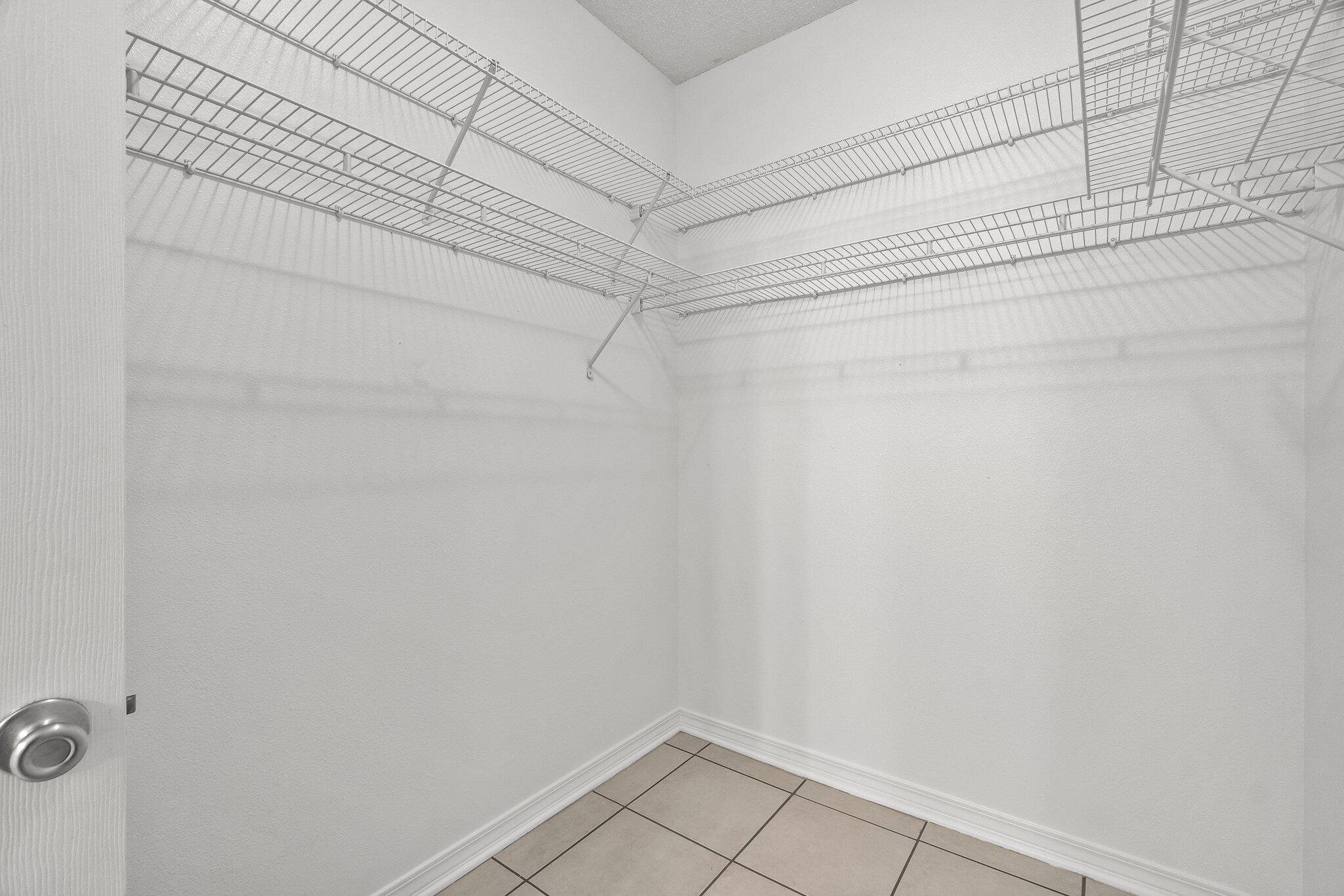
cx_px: 672
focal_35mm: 15
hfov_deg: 100.4
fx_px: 560
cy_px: 448
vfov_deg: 77.3
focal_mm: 10
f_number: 8
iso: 400
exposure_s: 4
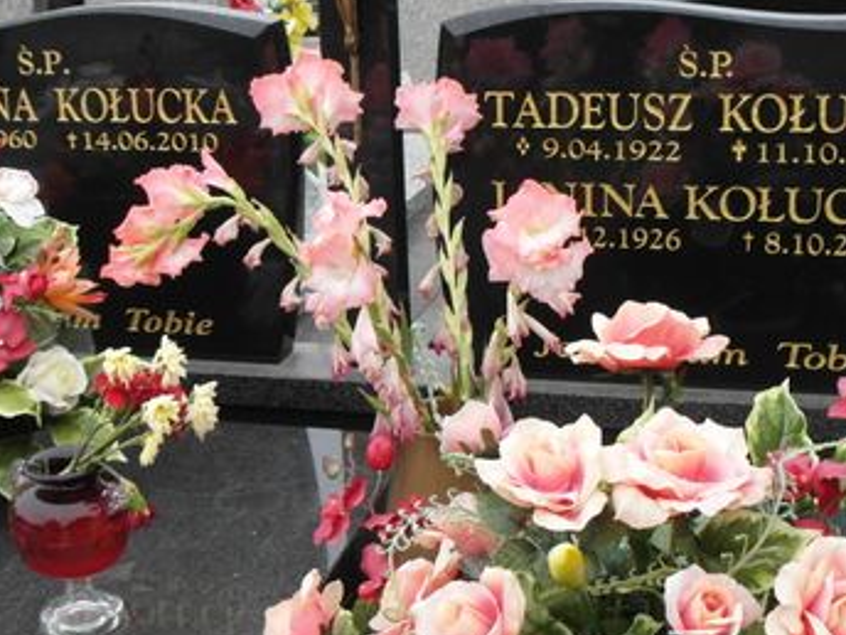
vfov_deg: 21.9
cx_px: 312
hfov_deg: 28.9
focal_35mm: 67
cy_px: 217
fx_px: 1637
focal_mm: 7.8
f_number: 3.7
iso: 100
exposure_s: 1/125
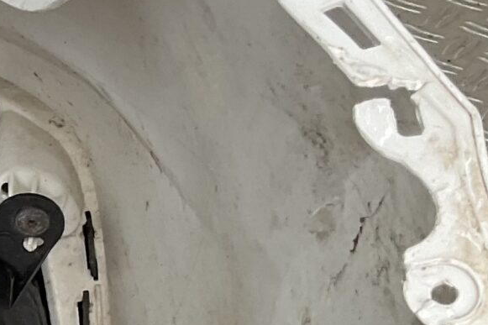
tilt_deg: -38.0
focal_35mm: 133
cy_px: 207
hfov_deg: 13.6
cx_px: -415
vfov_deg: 10.3
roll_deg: +3.7
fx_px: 1802
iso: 20
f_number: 1.8
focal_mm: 3
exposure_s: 1/100
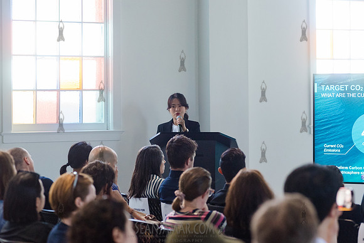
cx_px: 182
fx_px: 1251
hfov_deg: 16.6
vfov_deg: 11.1
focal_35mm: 124
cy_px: 122
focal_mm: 120
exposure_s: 1/320
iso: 4000
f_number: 4
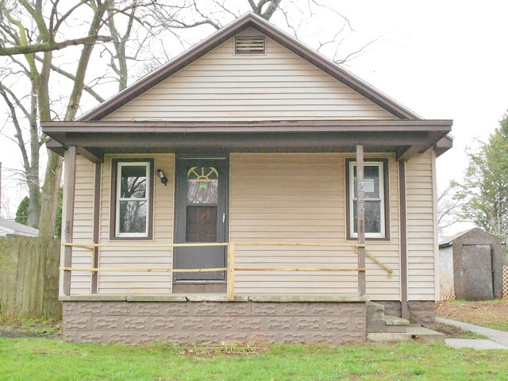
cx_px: 254
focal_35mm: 49
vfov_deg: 29.7
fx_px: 719
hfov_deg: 38.9
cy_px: 190
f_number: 4.5
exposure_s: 1/60
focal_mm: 8.8
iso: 500
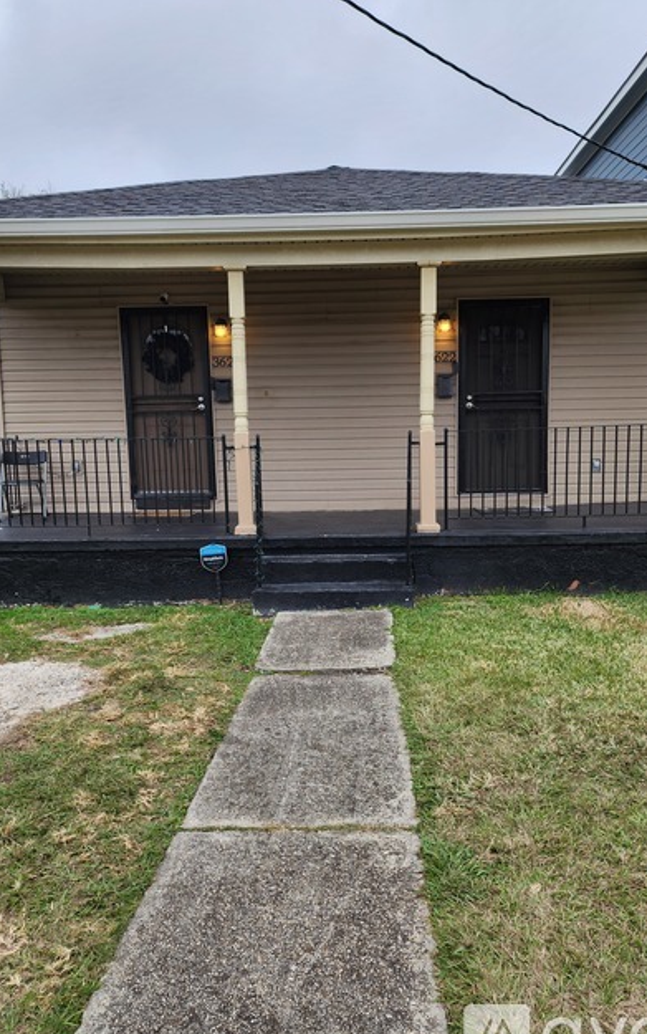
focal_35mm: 26
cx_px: 318
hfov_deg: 47.6
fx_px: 733
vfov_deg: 70.4
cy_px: 519
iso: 16
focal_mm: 6.4
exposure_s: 1/180
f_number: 1.8
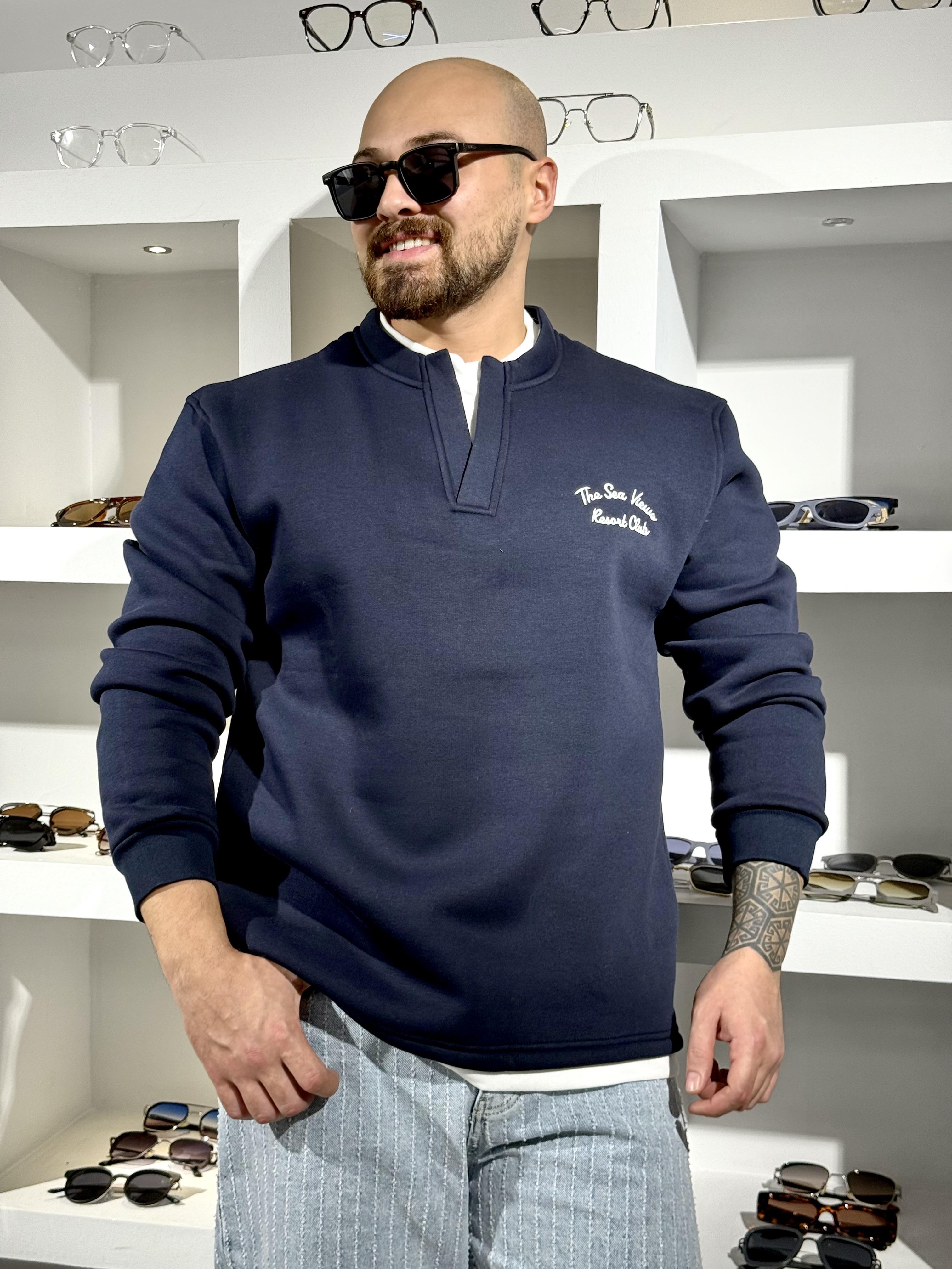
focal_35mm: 48
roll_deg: -1.0
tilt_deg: -2.6
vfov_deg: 39.7
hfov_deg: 30.3
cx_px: 476
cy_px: 634
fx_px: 1760
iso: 50
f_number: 1.78
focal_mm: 6.76
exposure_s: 1/100
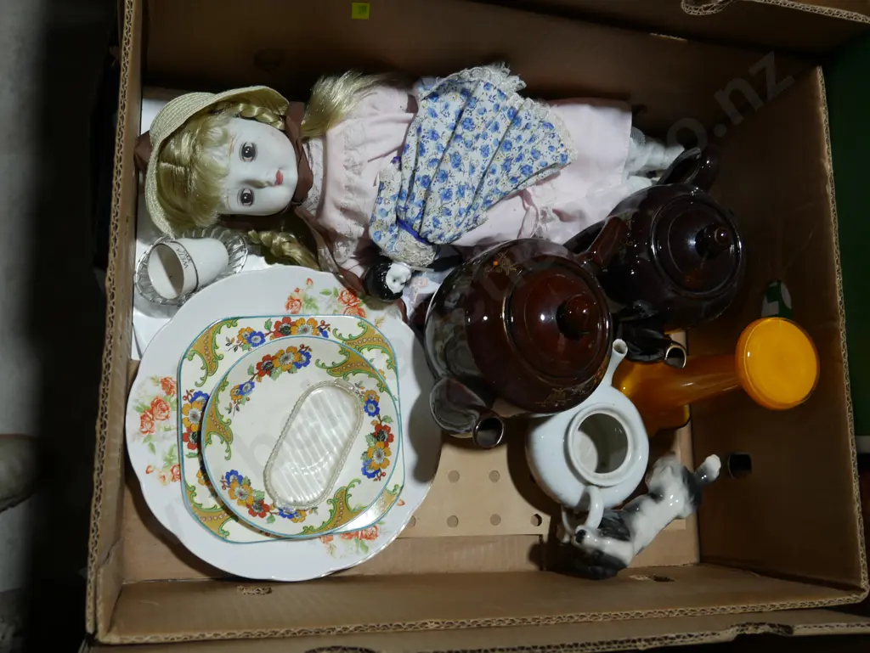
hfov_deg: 53.9
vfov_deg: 41.8
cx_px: 435
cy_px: 326
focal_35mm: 34
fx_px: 855
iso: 200
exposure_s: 1/100
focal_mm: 17
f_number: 4
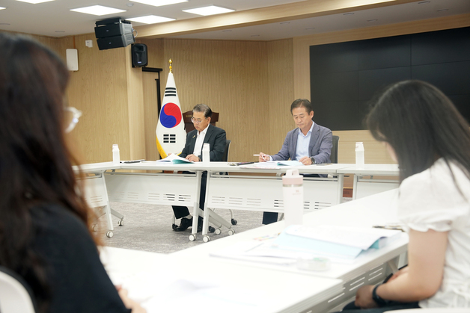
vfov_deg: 28.1
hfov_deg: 41.1
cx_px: 235
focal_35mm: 48
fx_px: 627
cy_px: 156
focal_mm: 48
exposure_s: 1/200
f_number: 4.5
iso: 1000
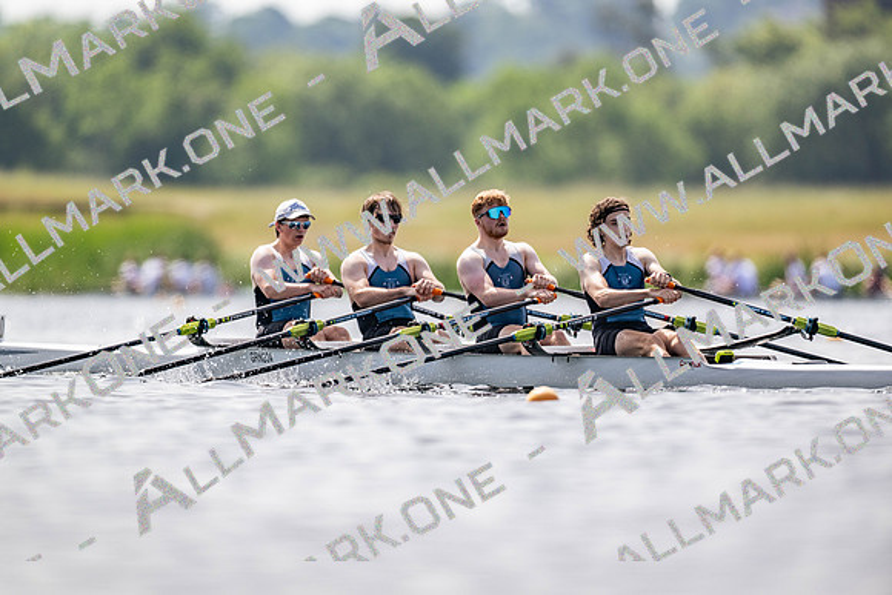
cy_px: 298
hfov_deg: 3.4
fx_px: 14869
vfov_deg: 2.3
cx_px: 446
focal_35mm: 600
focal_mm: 600
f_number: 4
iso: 140
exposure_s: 1/2500
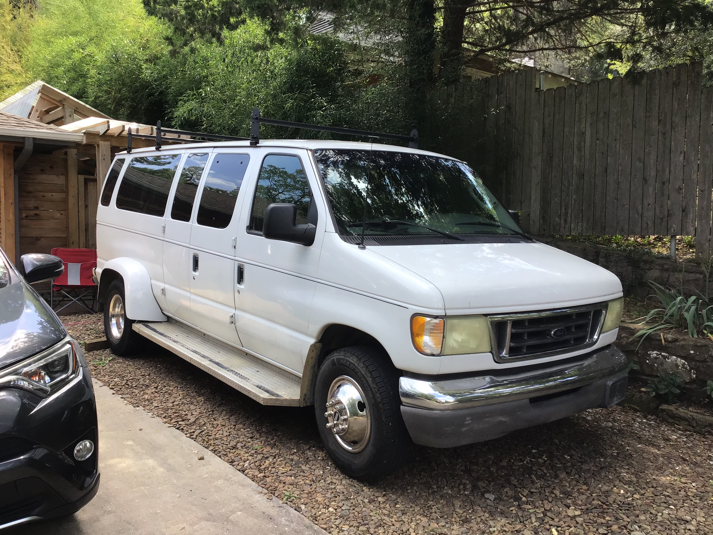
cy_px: 268
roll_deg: -0.4
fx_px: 639
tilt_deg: -1.9
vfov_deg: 45.4
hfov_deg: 58.4
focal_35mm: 31
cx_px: 356
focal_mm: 3.3
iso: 25
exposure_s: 1/280
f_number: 2.4
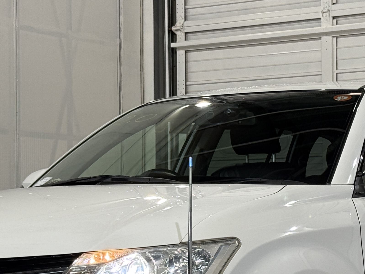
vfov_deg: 12.2
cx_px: 208
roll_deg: -0.2
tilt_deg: -0.1
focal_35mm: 121
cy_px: 234
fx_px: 1276
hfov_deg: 16.3
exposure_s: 1/60
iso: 64
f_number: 1.78
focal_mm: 6.76
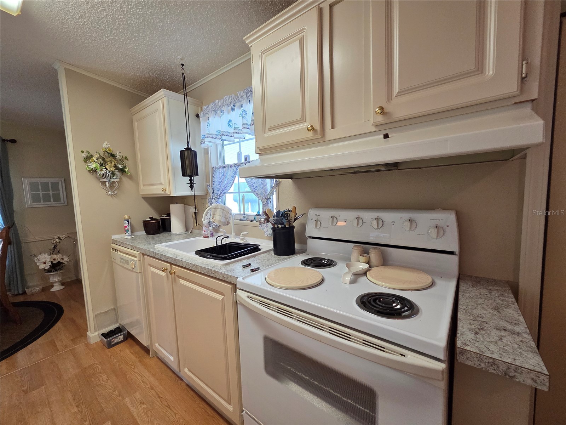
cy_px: 212
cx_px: 283
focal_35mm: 13
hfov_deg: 106.2
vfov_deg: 89.9
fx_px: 213
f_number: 2.2
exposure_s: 1/120
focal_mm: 2.2
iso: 250
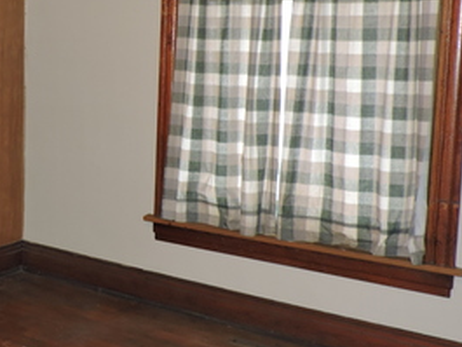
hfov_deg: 30.2
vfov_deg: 25.2
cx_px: -31
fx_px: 774
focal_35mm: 58
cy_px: 127
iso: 200
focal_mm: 4.3
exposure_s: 1/30
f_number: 3
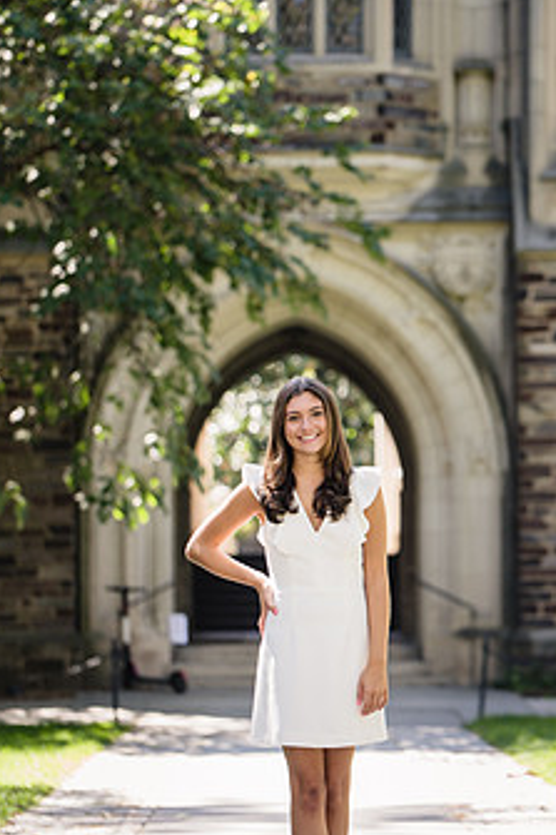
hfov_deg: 9.7
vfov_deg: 14.6
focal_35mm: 141
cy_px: 469
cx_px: 299
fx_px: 3270
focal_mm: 105
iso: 160
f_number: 2.8
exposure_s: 1/250
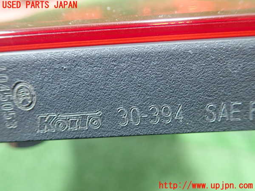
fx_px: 221
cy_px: 96
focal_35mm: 30
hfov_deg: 60.0
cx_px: 128
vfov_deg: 46.8
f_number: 2.3
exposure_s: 1/60
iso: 800
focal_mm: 5.5
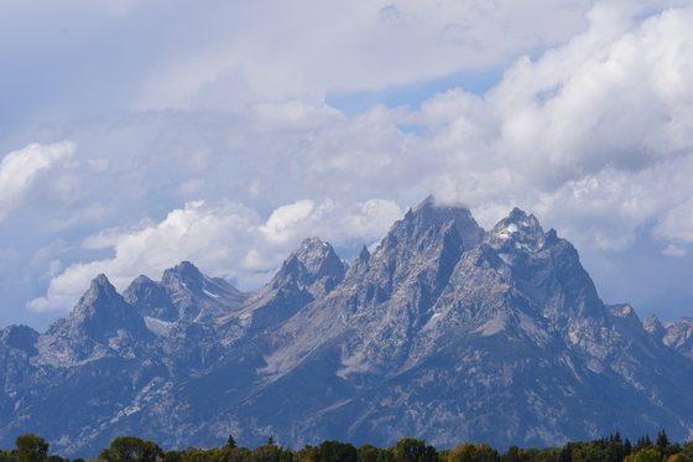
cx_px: 346
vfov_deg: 8.3
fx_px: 3175
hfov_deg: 12.5
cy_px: 231
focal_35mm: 165
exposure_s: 1/500
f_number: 11
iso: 220
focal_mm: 110
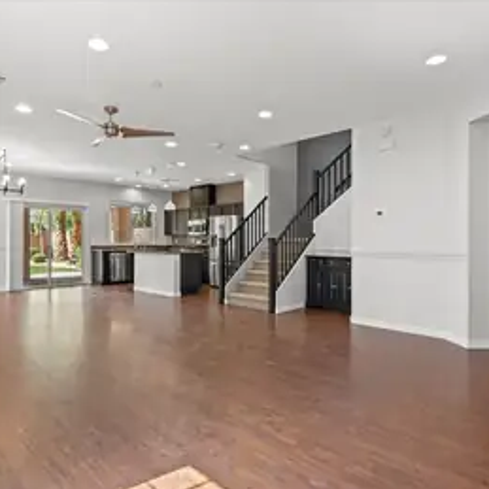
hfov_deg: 71.8
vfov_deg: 72.1
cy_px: 248
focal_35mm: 21
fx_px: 336
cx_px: 210
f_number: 9
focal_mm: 16
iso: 200
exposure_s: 1/1.25
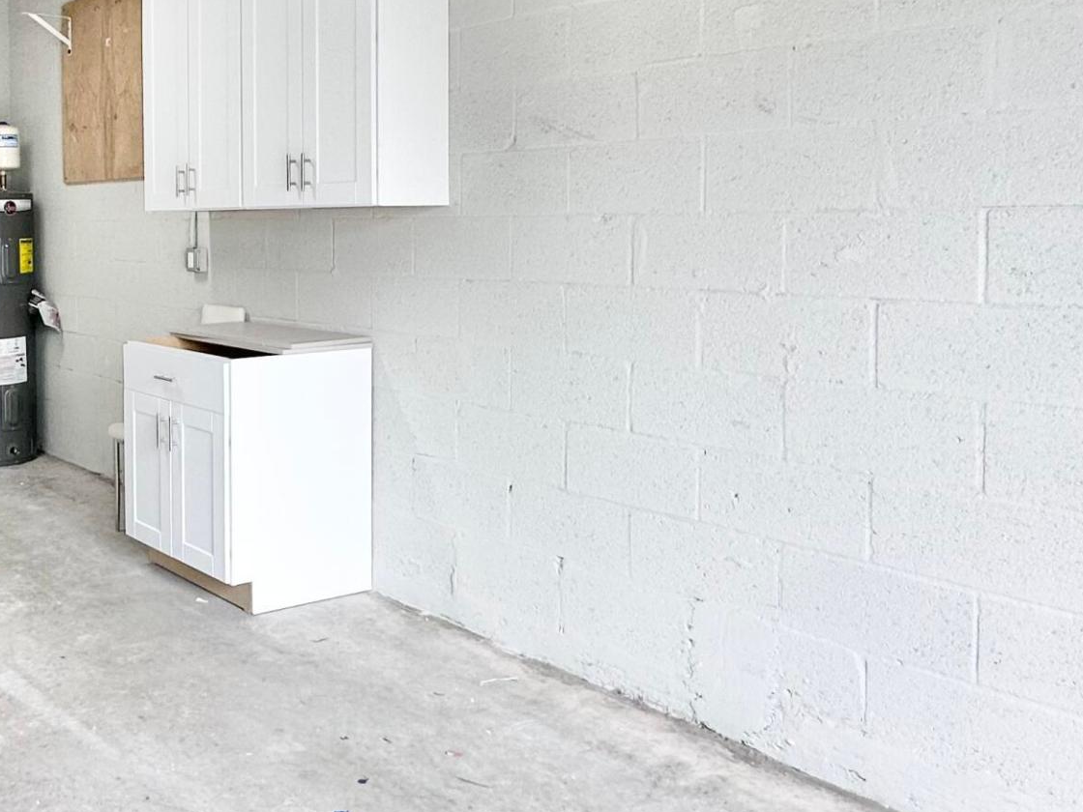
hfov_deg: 45.1
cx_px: 53
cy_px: 261
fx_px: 1126
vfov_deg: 39.1
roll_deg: +1.1
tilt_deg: -2.3
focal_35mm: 36
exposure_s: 1/120
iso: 100
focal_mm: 2.22
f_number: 2.2
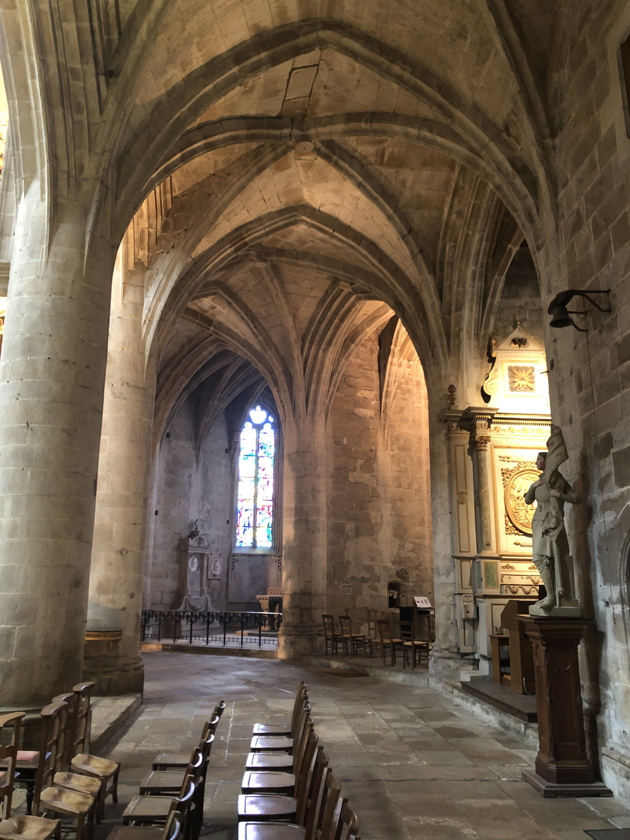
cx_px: 315
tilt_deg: +13.9
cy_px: 420
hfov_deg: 49.7
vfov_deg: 63.4
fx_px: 679
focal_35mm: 28
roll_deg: -0.1
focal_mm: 4
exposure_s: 1/5
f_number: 1.8
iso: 100
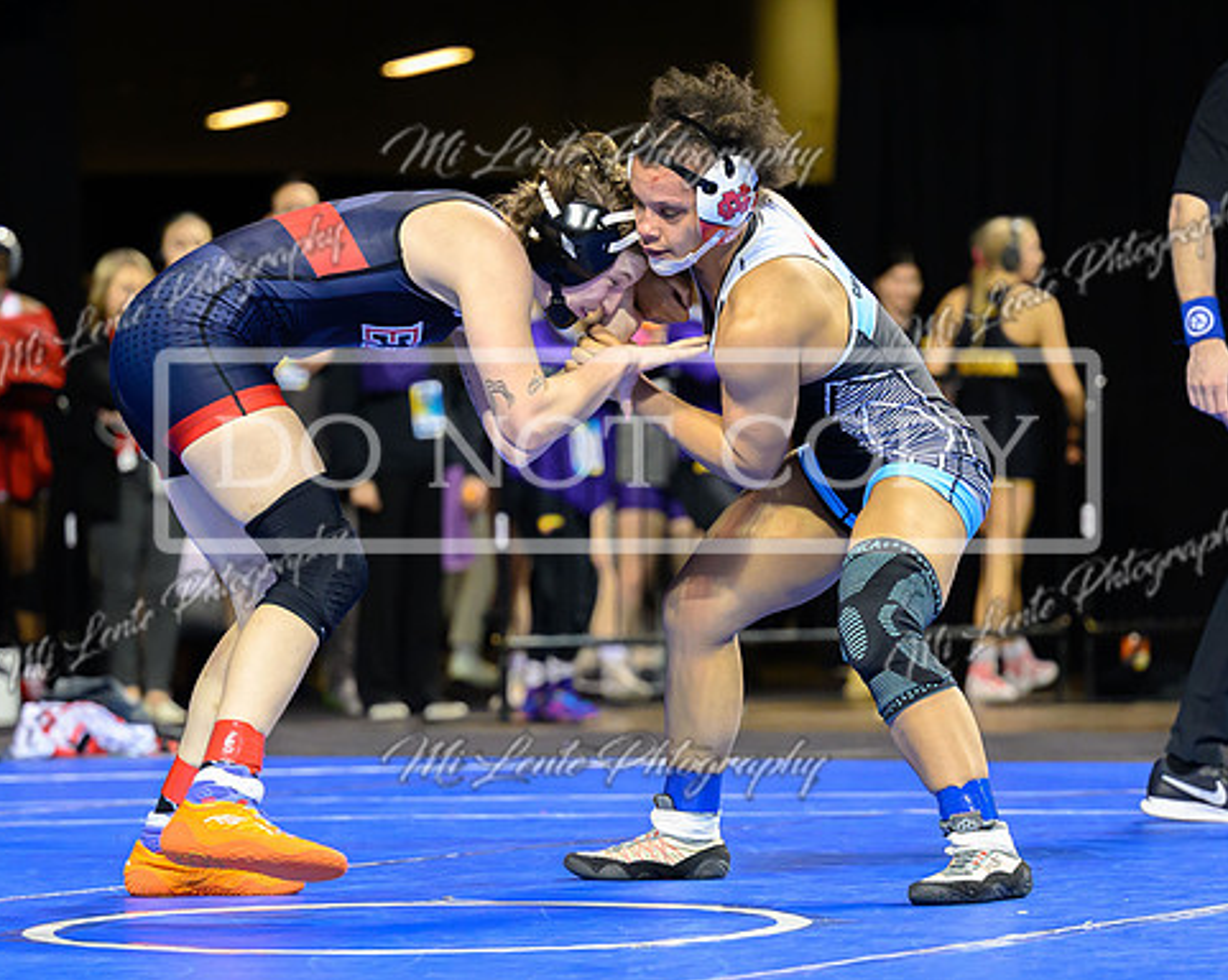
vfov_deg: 9.0
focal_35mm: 172
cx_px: 545
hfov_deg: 11.2
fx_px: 6246
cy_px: 632
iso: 4000
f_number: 2.8
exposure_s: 1/800
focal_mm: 99
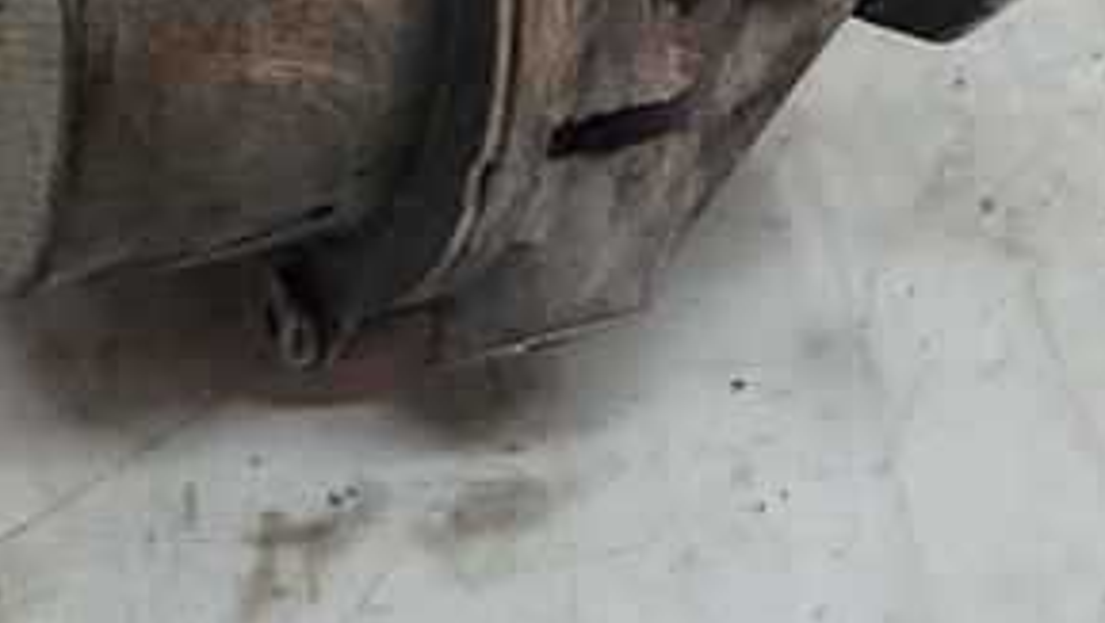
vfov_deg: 14.2
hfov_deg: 25.8
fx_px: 2404
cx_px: 394
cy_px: -161
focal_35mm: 82
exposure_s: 1/40
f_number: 4.9
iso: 320
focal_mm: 6
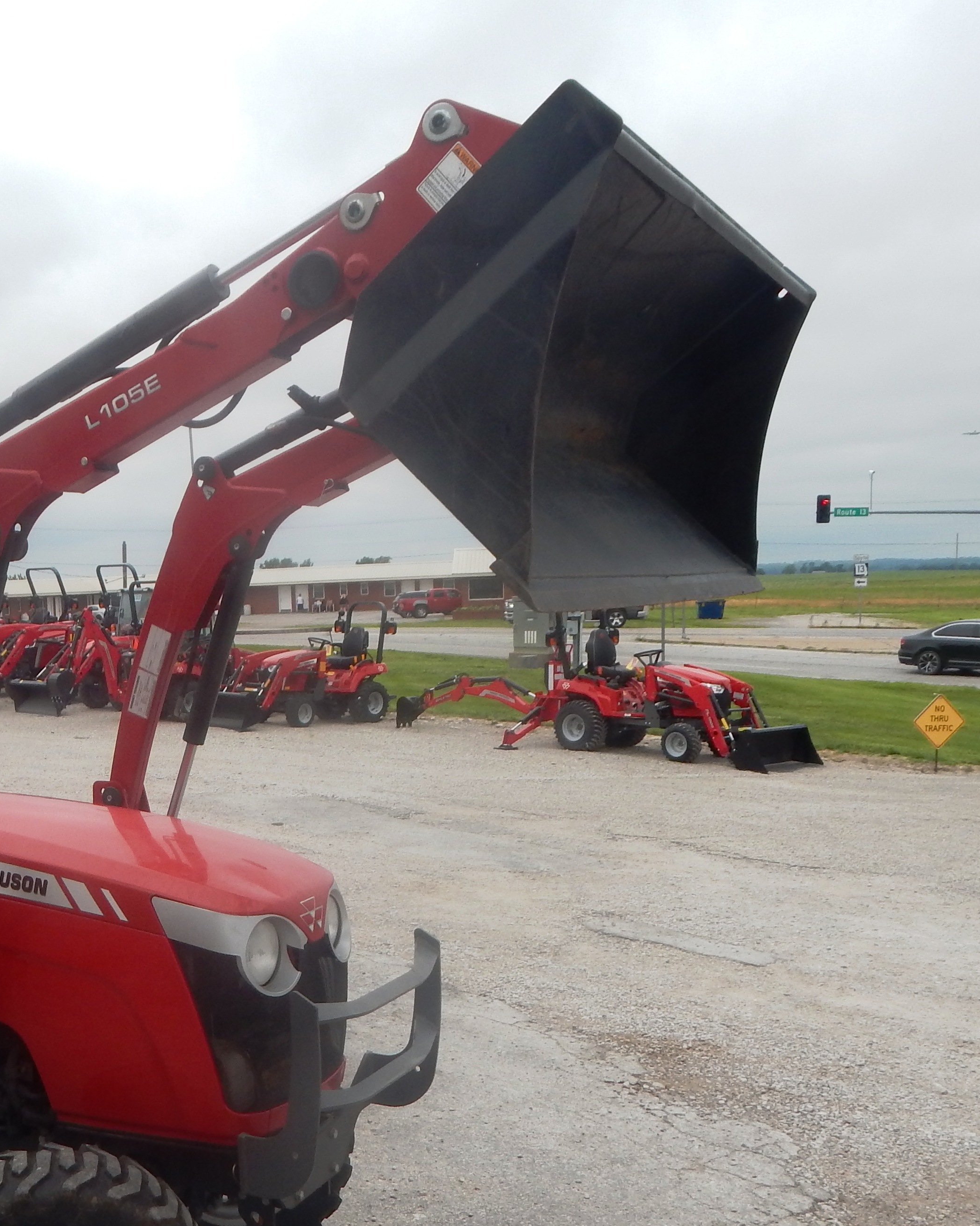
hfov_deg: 37.3
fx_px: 1378
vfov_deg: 47.5
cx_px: 149
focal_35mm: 38
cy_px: 759
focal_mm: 4
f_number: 3
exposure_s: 1/400
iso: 125
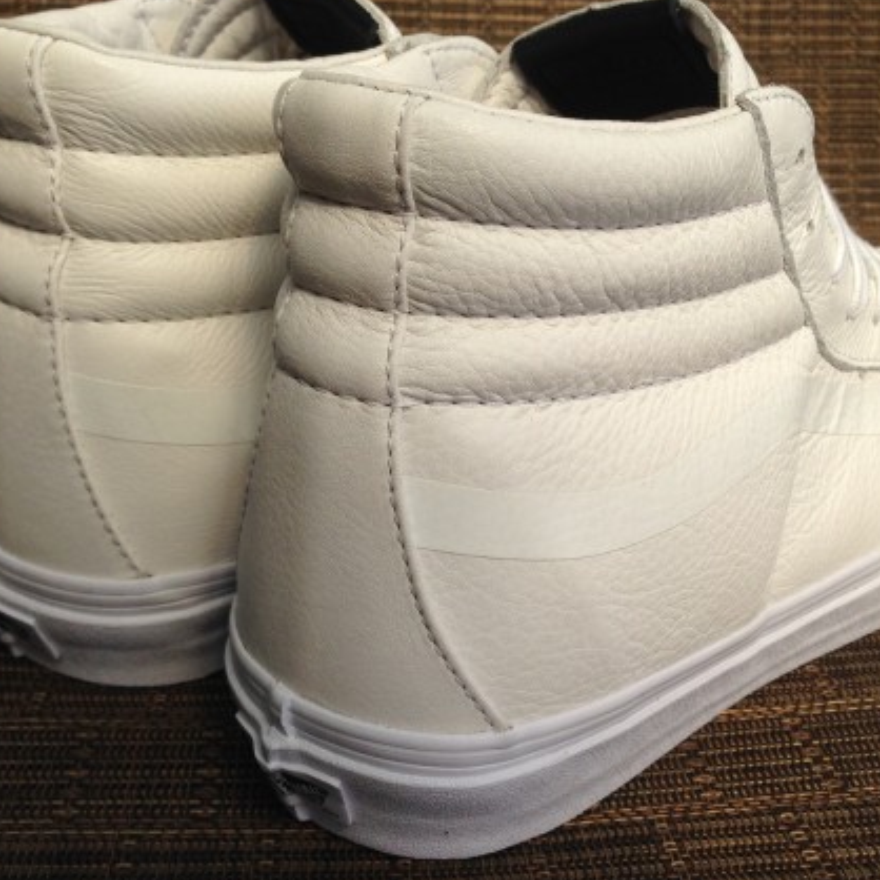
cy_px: 388
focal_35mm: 46
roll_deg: -2.2
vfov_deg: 36.7
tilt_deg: -24.7
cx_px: 495
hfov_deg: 36.7
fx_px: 1323
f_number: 2.4
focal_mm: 4.12
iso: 50
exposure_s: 1/834
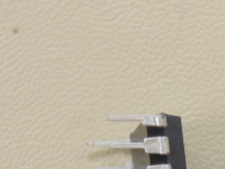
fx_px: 1521
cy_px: 207
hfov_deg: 8.4
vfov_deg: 6.3
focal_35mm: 234
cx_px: 186
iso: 400
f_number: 4.3
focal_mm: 14.1
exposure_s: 1/30
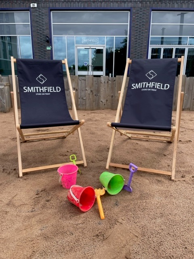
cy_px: 130
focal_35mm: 26
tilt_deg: -15.0
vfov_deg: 67.3
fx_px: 194
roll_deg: -0.6
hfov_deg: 53.1
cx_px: 97
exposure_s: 1/972
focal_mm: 4.2
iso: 32
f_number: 1.6
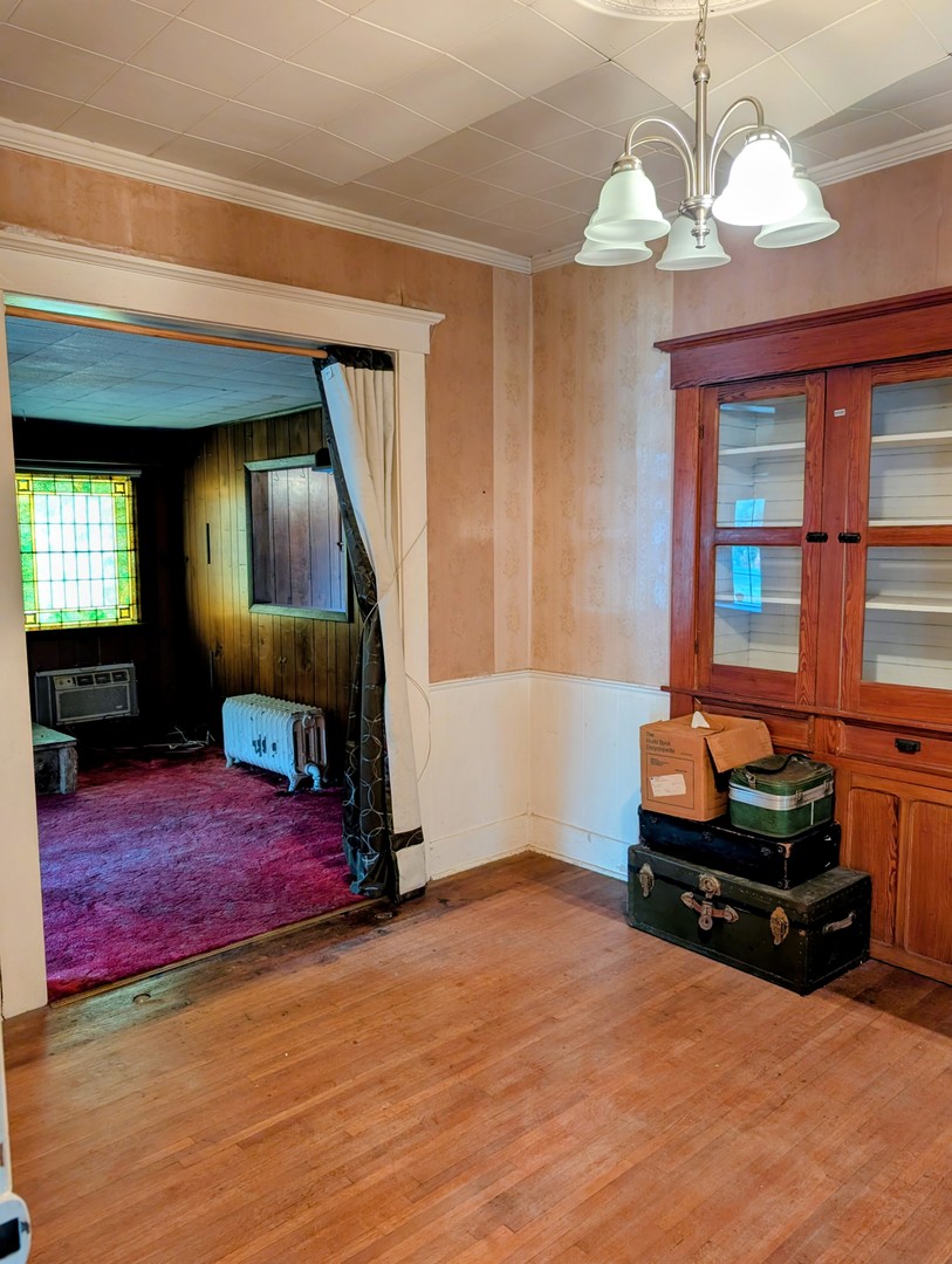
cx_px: 476
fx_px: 878
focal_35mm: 24
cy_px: 632
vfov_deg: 71.5
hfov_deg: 56.9
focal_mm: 6.9
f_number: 1.68
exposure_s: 1/24
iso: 194
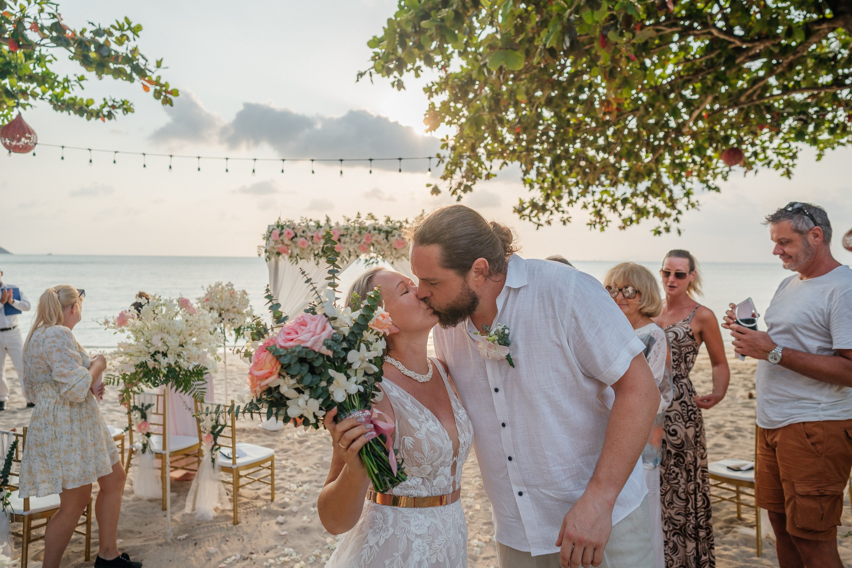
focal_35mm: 25
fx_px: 584
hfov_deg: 72.2
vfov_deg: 51.8
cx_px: 426
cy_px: 284
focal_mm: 24
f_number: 3.2
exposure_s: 1/1000
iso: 100
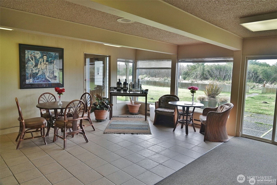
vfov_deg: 53.1
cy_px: 92
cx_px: 138
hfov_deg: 73.8
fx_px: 185
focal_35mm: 24
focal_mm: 8.84
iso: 100
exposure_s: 1/80
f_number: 2.5
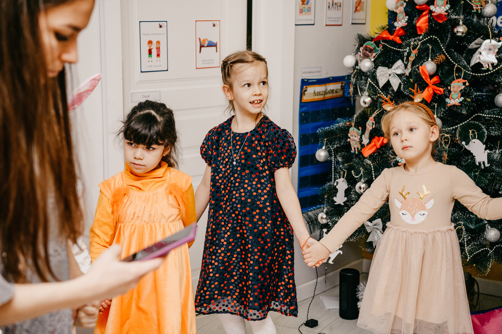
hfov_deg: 32.4
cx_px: 251
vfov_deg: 21.9
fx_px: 865
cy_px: 167
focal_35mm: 62
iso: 250
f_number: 4.5
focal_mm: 62
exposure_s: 1/160
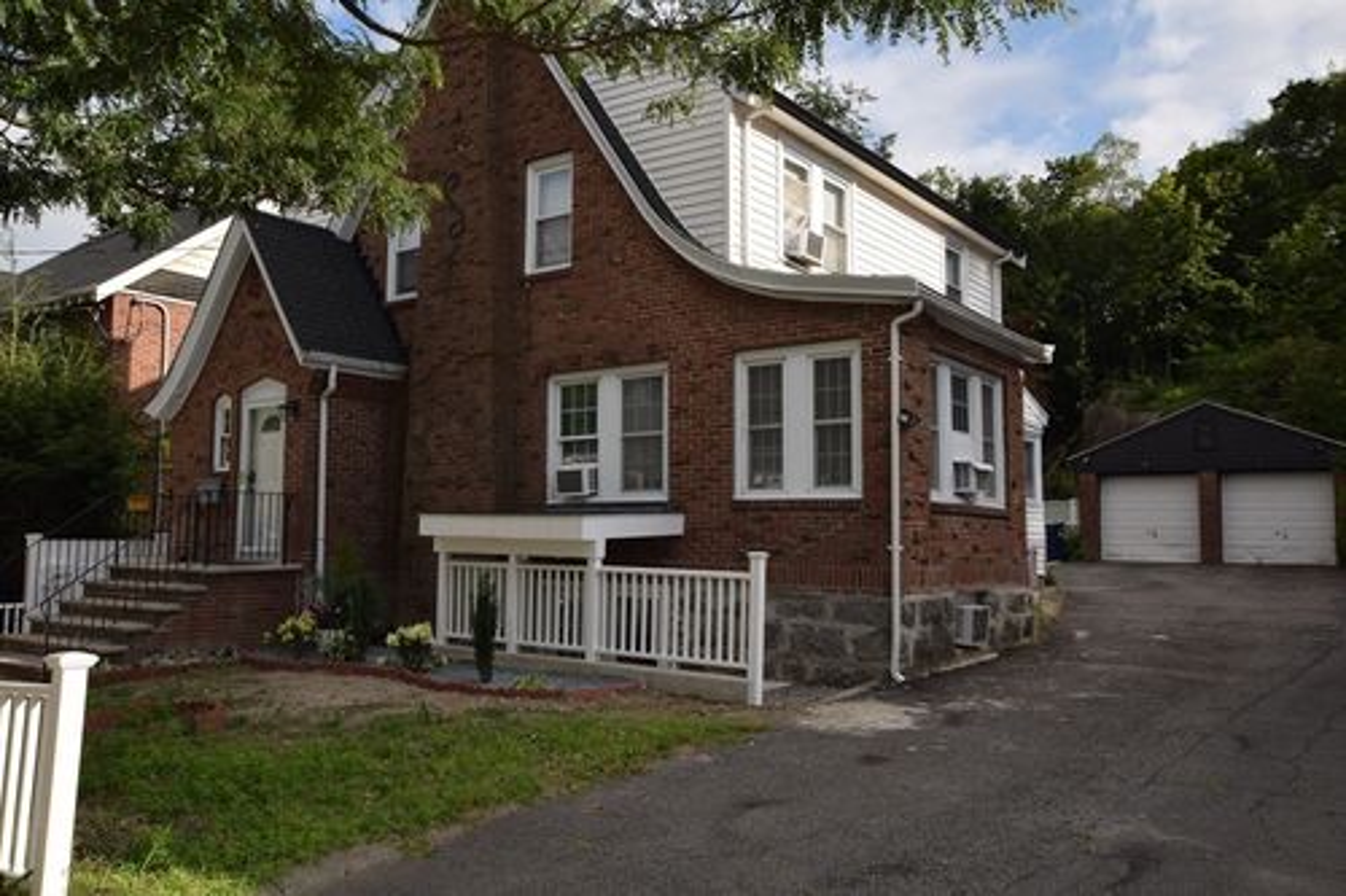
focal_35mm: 30
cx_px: 673
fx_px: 1121
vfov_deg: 43.6
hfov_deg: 61.9
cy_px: 448
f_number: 8
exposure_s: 1/200
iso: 100
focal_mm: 20
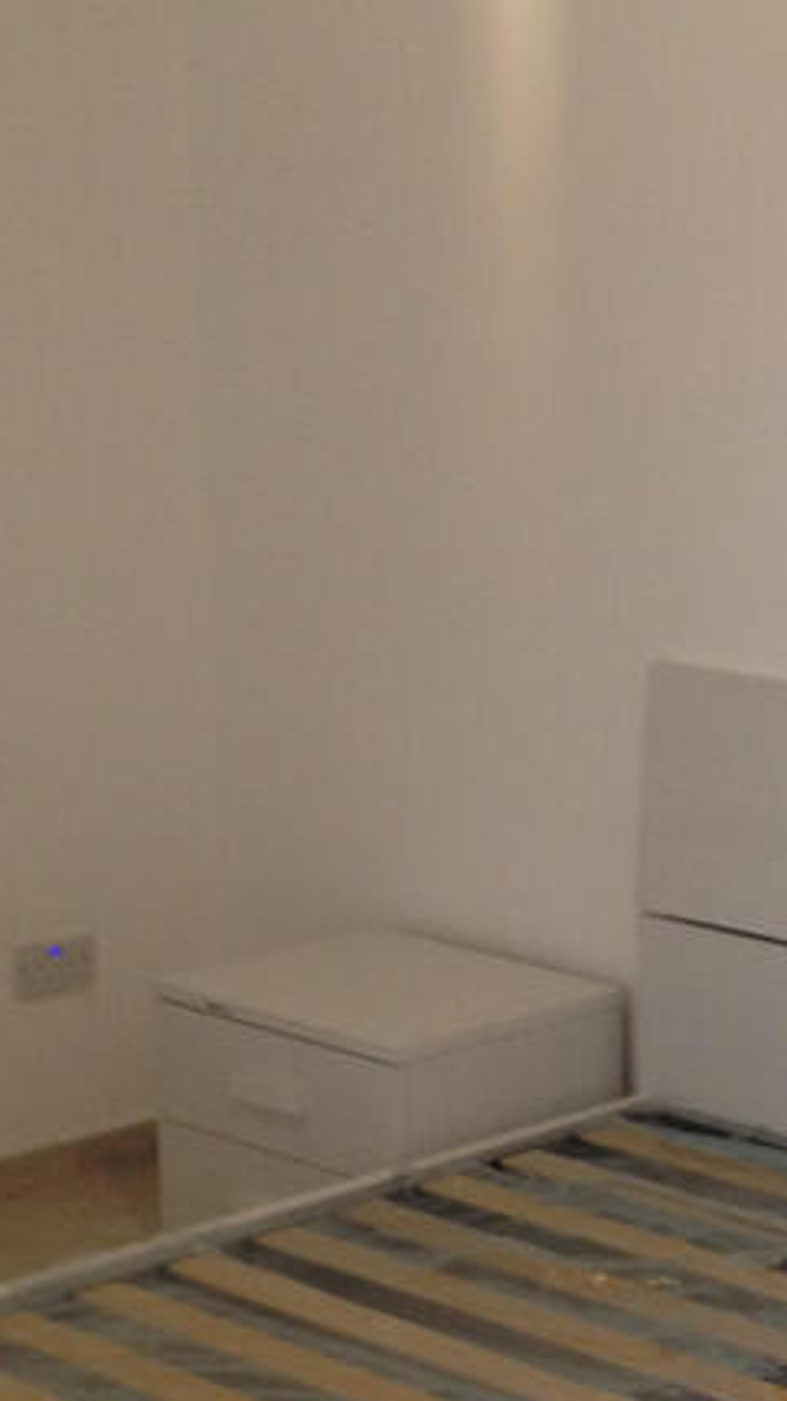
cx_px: 790
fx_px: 3379
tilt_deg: -14.0
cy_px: 1045
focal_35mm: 91
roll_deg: +0.0
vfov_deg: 23.2
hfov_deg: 13.1
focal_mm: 4.28
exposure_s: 1/20
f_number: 2.4
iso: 64
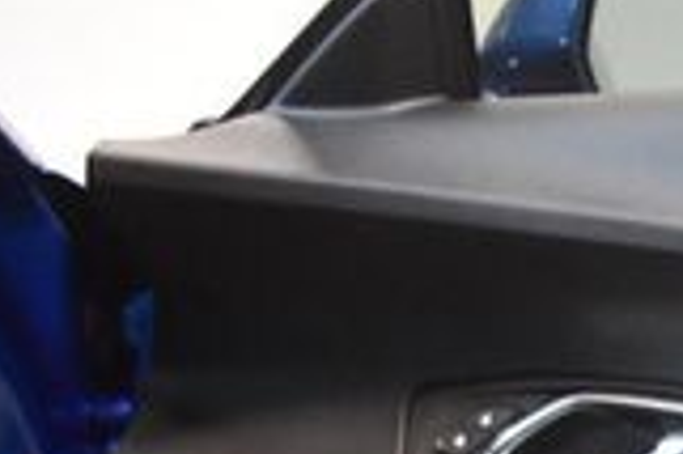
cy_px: 810
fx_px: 2483
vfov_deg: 9.9
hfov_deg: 13.5
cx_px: 1341
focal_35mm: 131
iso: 3200
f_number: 3.5
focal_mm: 22
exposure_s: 1/60
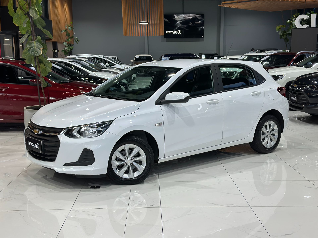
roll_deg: +0.3
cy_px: 119
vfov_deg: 30.3
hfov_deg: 39.7
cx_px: 159
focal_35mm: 48
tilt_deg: -8.4
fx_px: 441
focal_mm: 6.86
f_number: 1.78
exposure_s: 1/120
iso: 100
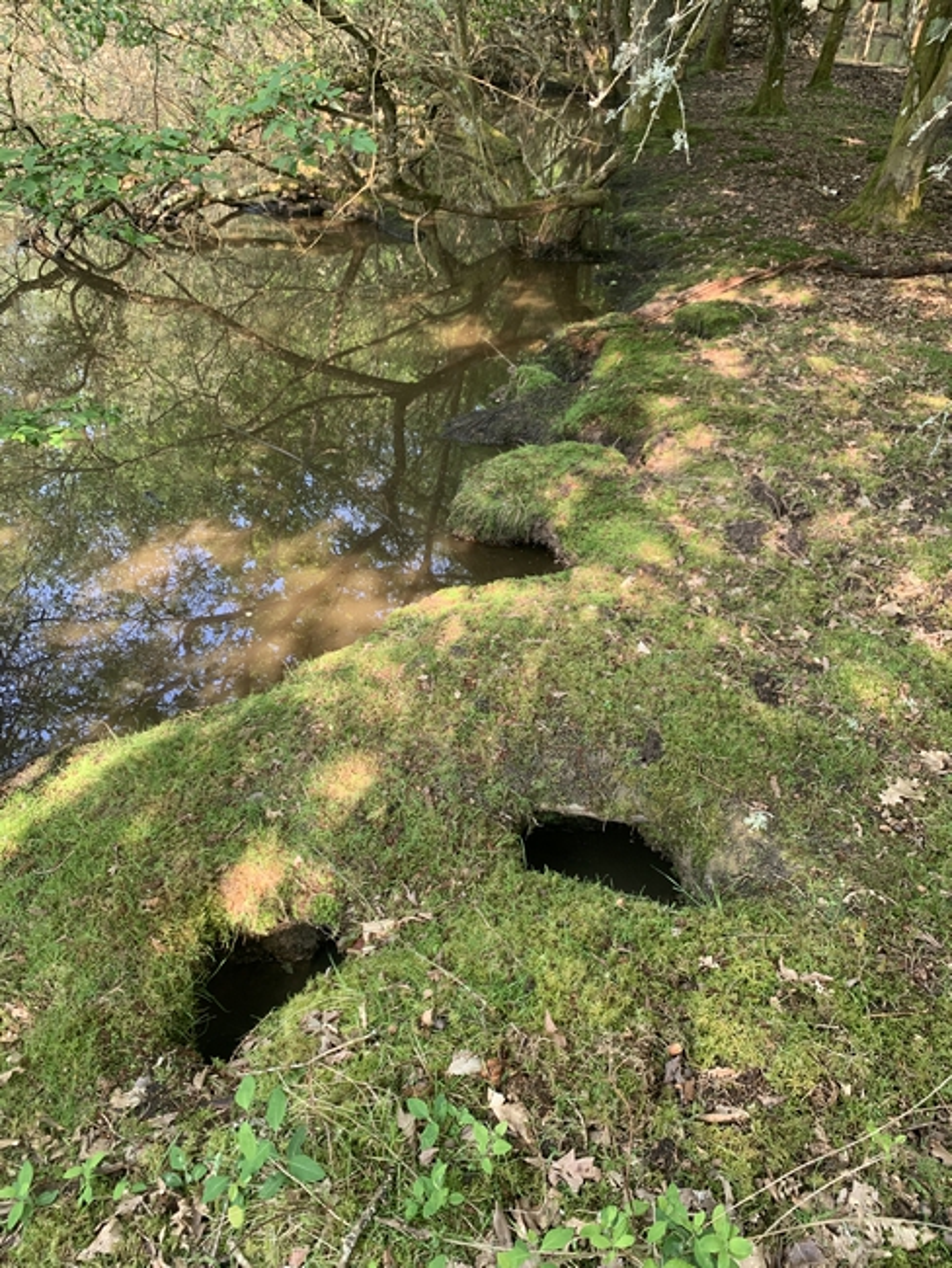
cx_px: 476
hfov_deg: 53.1
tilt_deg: -33.7
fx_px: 953
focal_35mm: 26
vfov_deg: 67.3
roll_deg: -1.6
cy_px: 634
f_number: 1.8
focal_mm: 4.25
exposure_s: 1/121
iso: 40
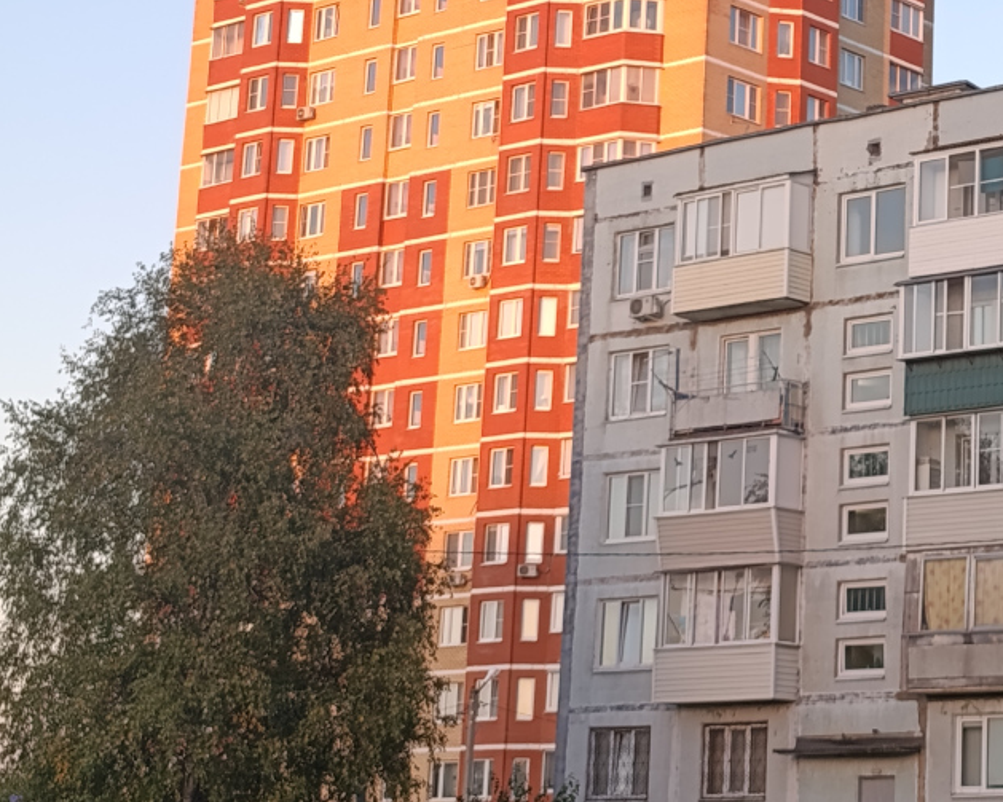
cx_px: 1014
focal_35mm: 93
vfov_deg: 16.5
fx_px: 2760
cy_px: 205
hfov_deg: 19.9
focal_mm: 6.11
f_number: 1.7
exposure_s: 1/100
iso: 125
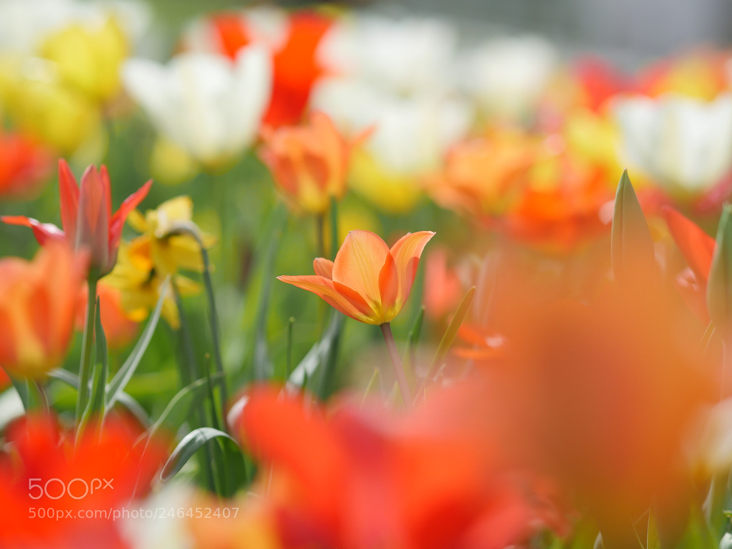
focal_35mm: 150
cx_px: 366
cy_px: 274
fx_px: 3172
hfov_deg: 13.2
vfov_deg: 9.9
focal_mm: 75
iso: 200
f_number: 2
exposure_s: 1/4000
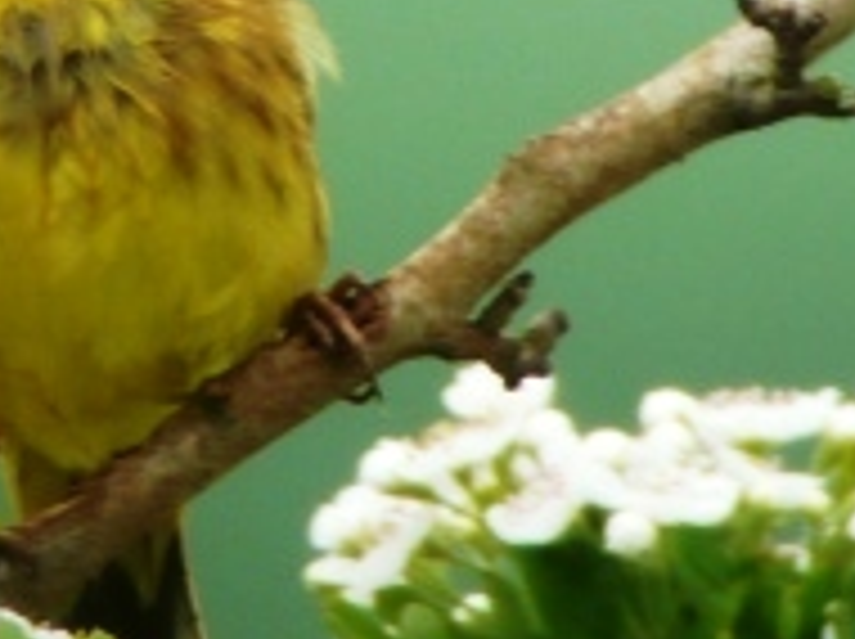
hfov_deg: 9.3
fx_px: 5180
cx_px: -112
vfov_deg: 7.0
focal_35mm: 210
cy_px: -27
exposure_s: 1/50
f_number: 4.6
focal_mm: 14.8
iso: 200
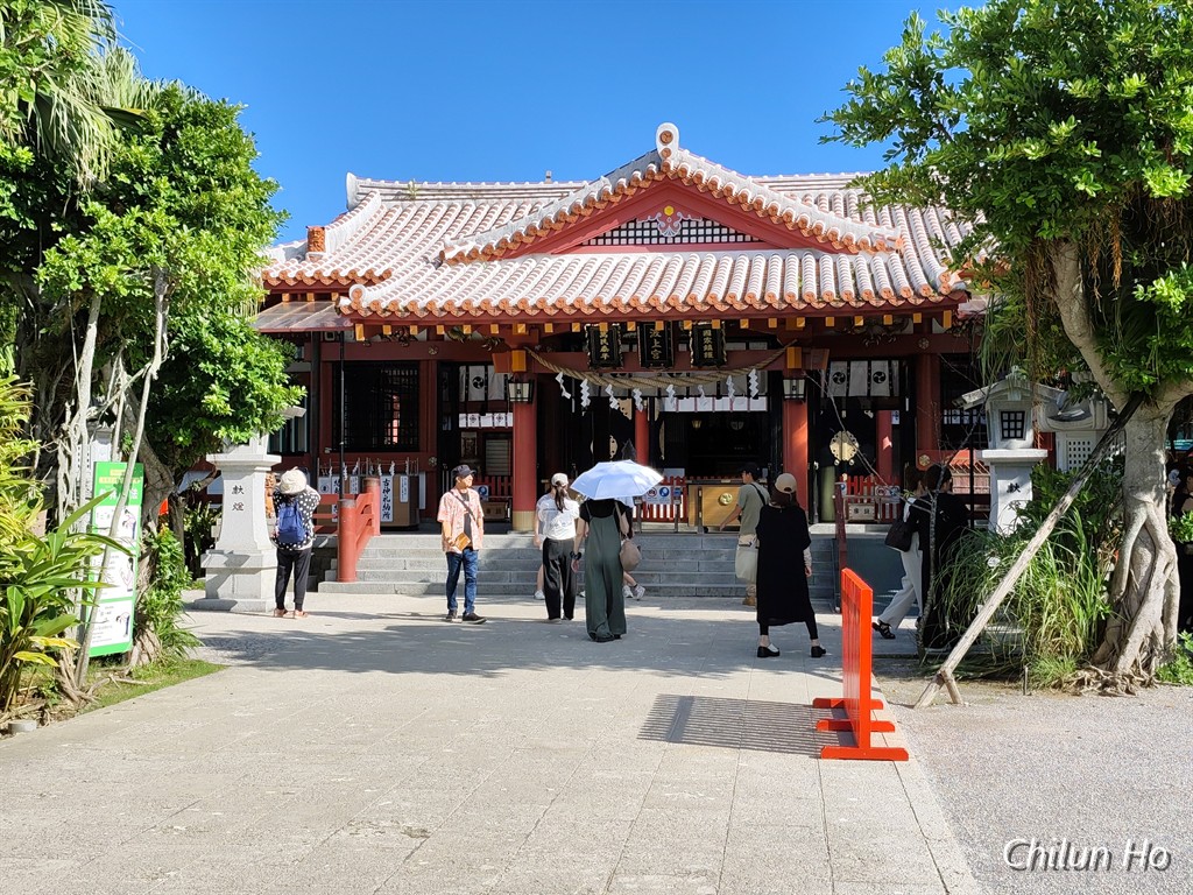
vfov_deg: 31.5
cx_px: 596
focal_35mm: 46
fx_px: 1585
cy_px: 448
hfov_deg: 41.2
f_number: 1.7
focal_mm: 6.07
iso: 50
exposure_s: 1/860
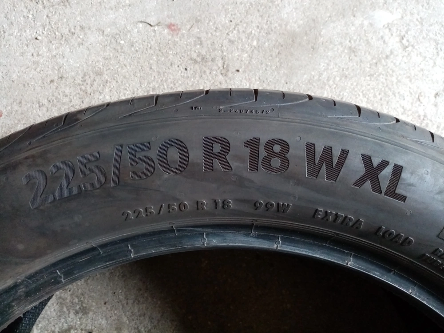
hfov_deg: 67.3
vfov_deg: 53.1
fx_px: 333
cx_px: 222
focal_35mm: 26
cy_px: 166
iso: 657
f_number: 1.8
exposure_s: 1/25
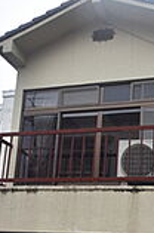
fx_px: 296
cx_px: 129
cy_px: 184
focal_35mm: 46
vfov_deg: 41.1
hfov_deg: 28.3
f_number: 5.6
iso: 200
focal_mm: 10
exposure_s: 1/250
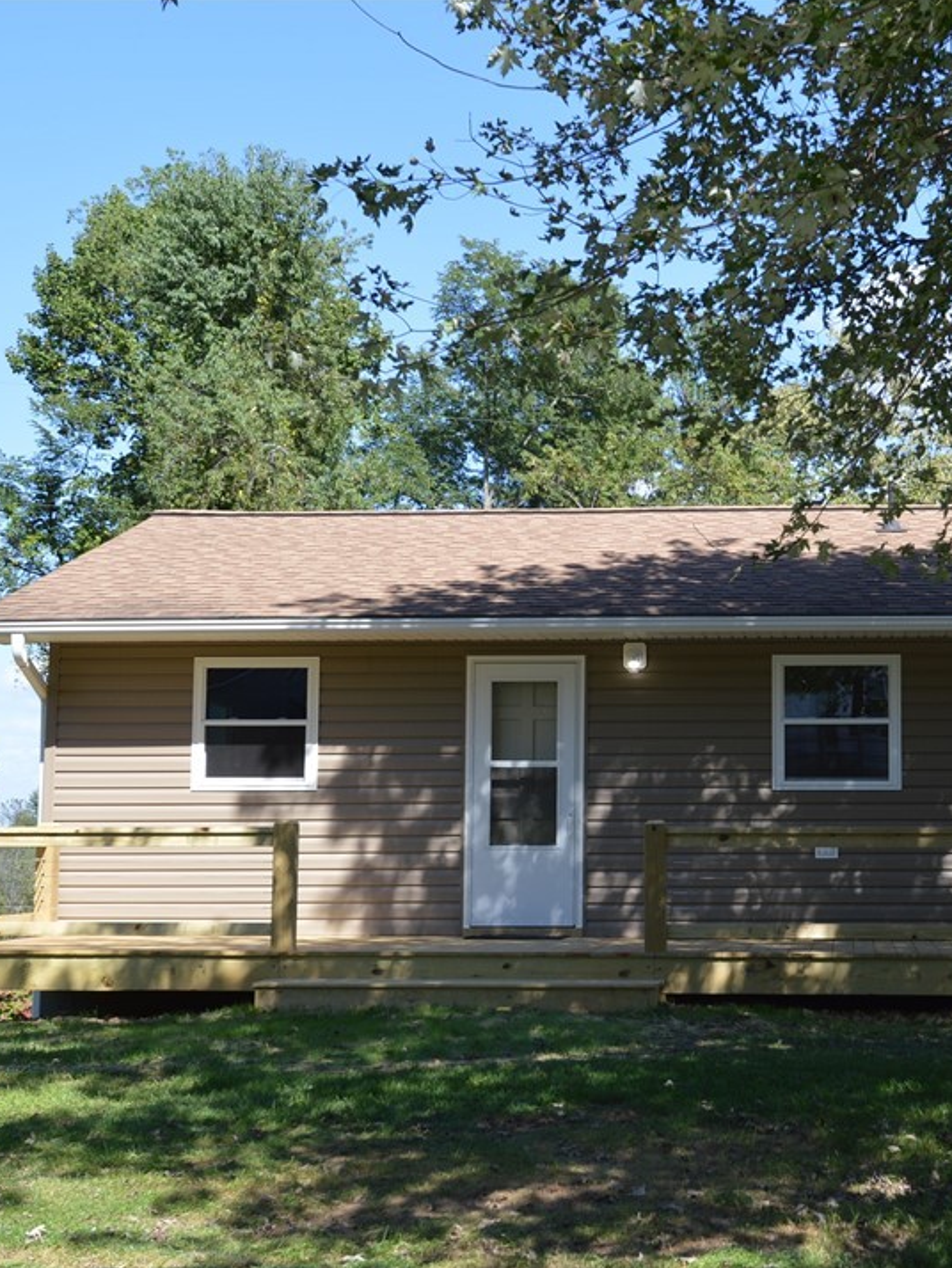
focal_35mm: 57
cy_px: 638
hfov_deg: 25.4
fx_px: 2089
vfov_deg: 33.8
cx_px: 715
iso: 100
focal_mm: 26
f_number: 6.3
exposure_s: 1/160
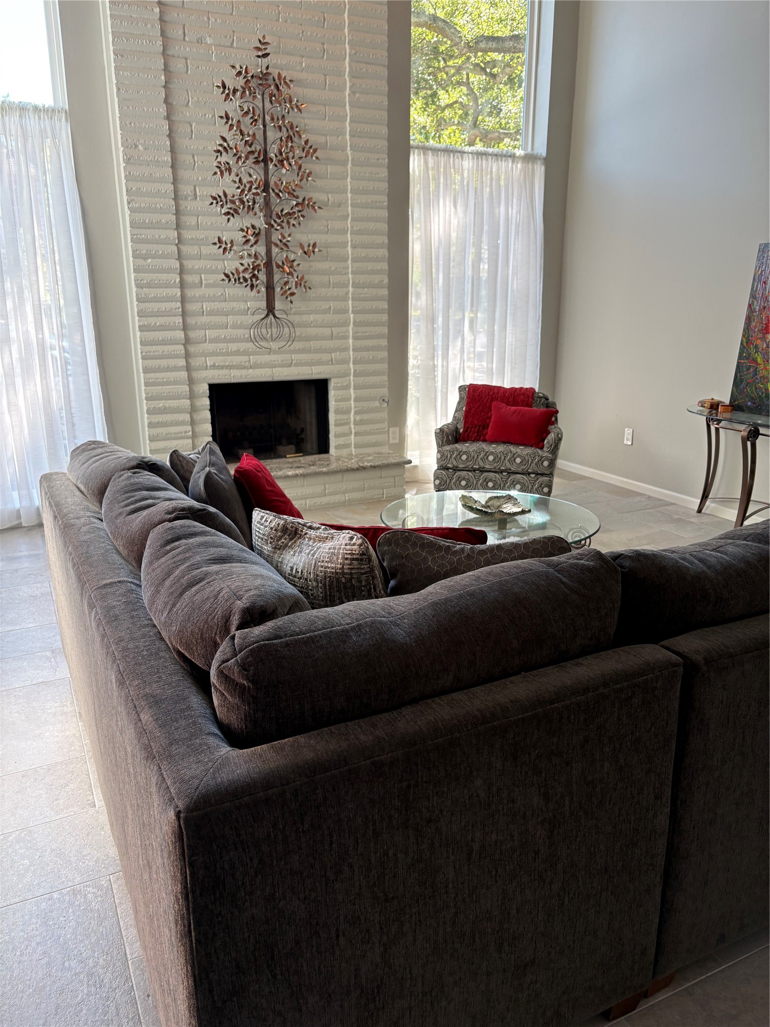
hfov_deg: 53.1
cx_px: 385
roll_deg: +0.5
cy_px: 514
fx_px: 771
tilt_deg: -15.7
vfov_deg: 67.3
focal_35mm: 26
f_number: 1.6
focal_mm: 5.96
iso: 80
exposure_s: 1/120
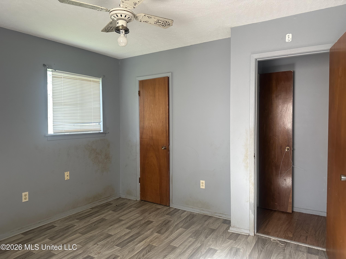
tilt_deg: -0.4
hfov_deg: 71.6
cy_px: 130
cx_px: 173
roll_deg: -0.1
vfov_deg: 56.8
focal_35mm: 24
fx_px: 240
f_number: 1.78
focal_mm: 6.86
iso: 200
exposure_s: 1/121
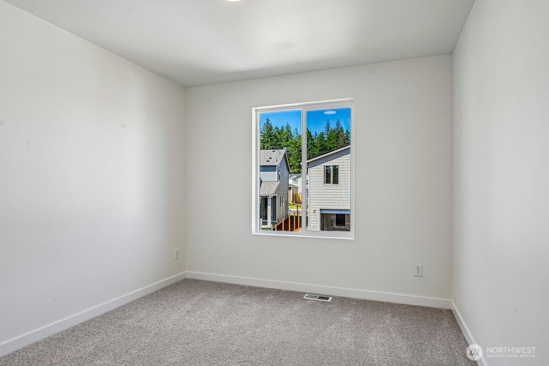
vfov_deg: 61.9
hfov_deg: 84.0
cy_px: 183
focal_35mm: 20
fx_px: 305
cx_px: 274
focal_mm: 20
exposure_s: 1/160
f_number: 8
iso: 400
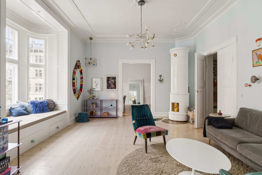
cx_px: 131
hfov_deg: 81.2
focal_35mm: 21
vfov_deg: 59.5
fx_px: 153
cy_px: 88
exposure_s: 1/15
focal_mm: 14
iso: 250
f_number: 7.1
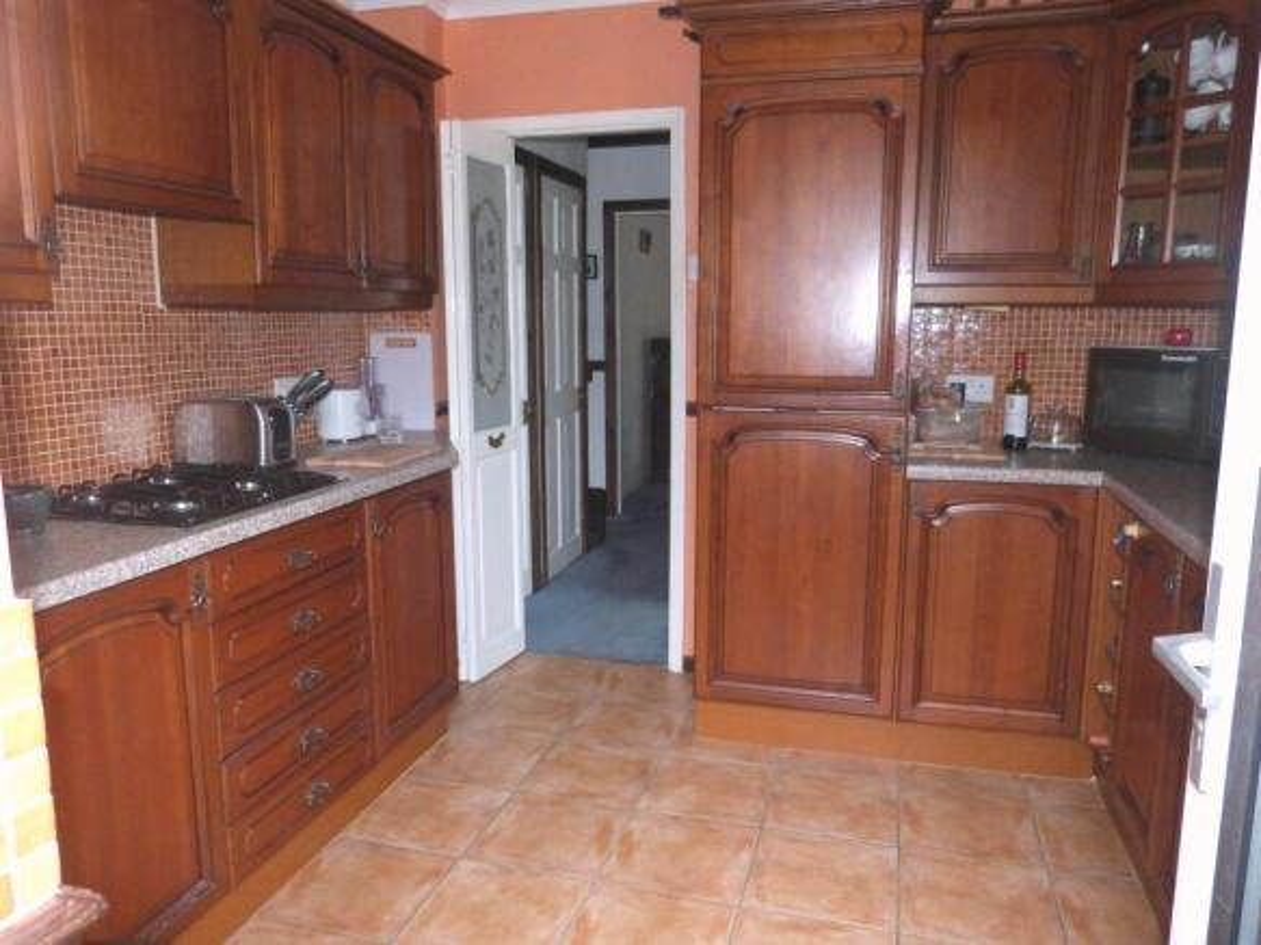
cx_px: 630
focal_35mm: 25
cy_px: 472
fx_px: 911
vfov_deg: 54.9
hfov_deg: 69.4
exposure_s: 1/125
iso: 400
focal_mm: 4.5
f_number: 2.8
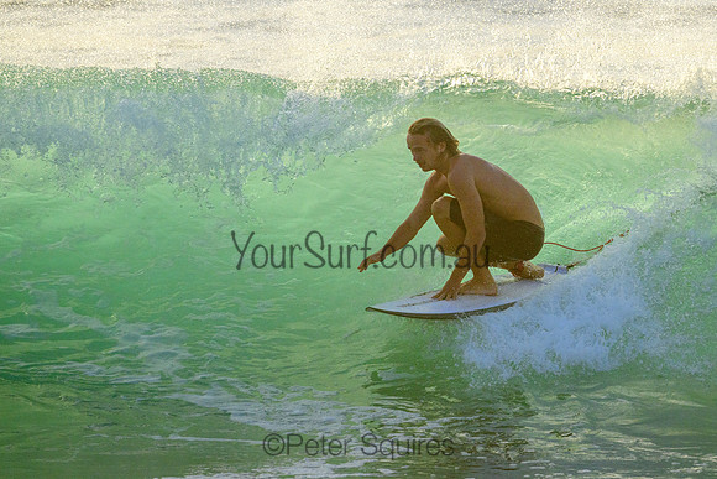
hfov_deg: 3.2
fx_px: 13023
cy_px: 153
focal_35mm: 654
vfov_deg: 2.1
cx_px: 488
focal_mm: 480
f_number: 10
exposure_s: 1/2000
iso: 1100
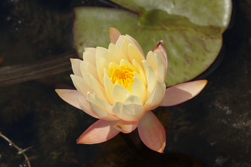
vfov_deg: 9.1
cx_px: 126
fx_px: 1046
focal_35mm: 150
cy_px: 84
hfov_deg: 13.7
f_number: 6.3
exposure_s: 1/640
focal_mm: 100
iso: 100
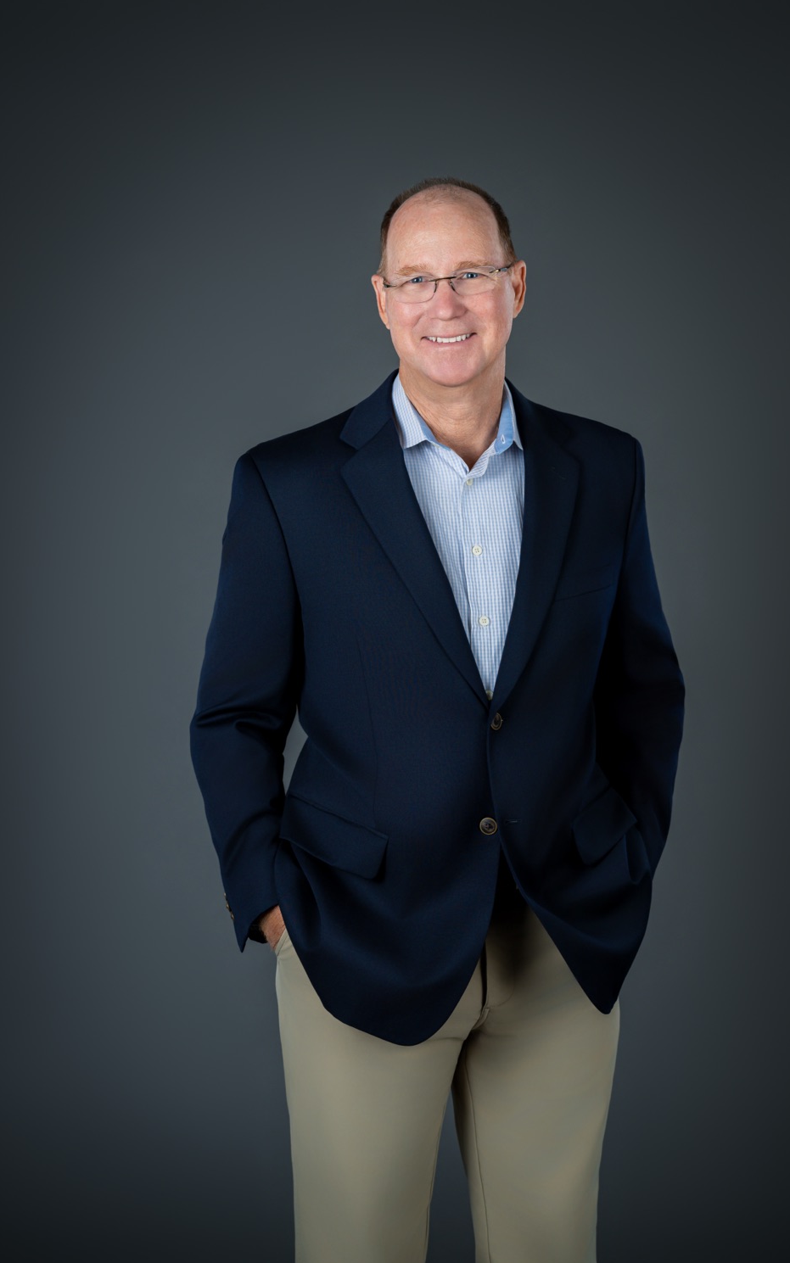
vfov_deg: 26.8
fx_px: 2652
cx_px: 382
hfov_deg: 16.9
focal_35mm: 77
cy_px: 633
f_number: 6.3
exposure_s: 1/160
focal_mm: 75
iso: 160
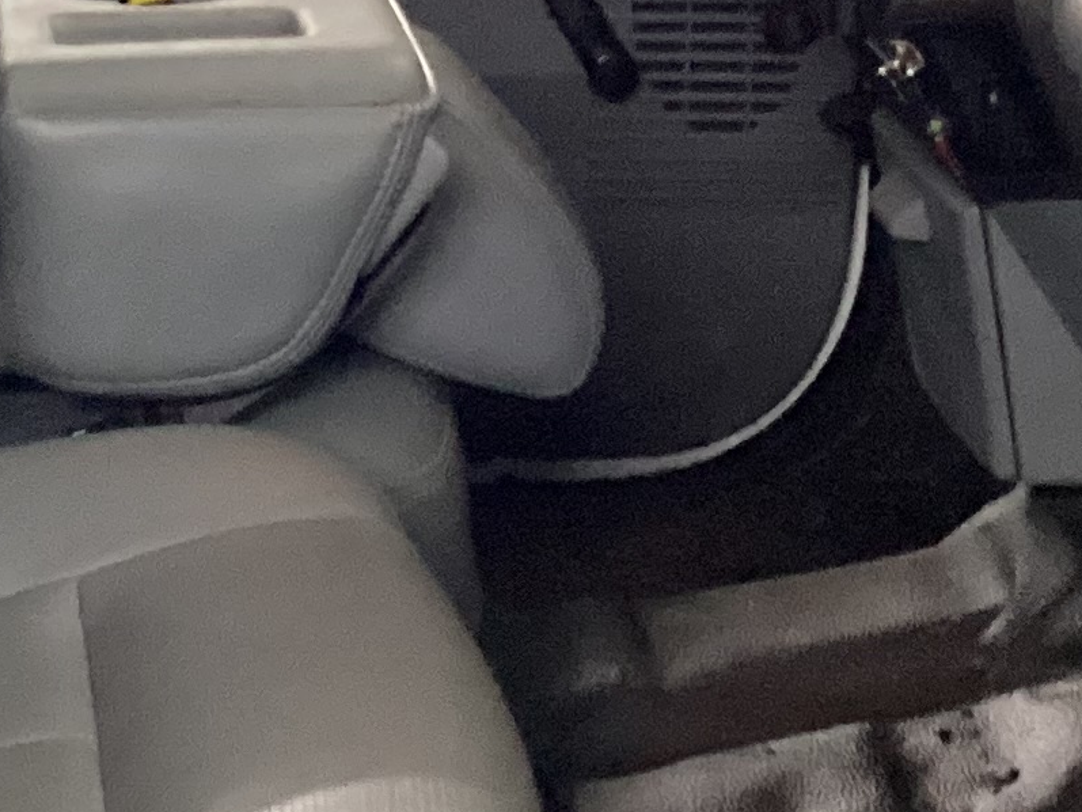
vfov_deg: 11.6
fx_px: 3970
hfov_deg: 15.5
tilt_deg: -17.1
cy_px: 190
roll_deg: +0.6
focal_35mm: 127
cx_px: 276
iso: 500
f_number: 2.4
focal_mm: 3.3
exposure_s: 1/30
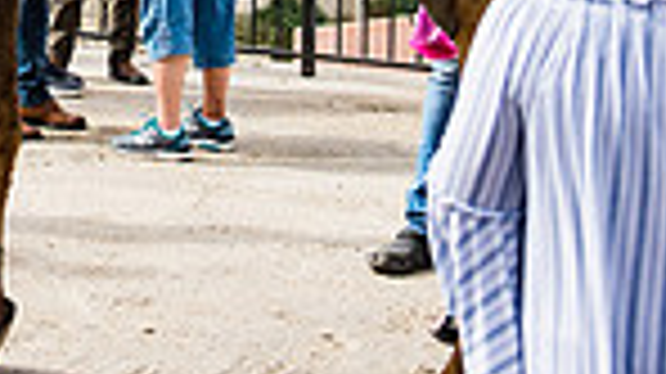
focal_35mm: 156
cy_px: -363
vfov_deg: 7.5
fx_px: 2753
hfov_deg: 13.4
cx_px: -126
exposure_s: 1/2000
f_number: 2.8
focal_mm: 38
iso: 200
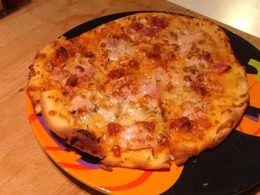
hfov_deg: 56.8
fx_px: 240
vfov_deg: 44.1
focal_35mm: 32
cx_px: 130
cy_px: 98
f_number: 2.4
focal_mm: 2.03
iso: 320
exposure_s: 1/30
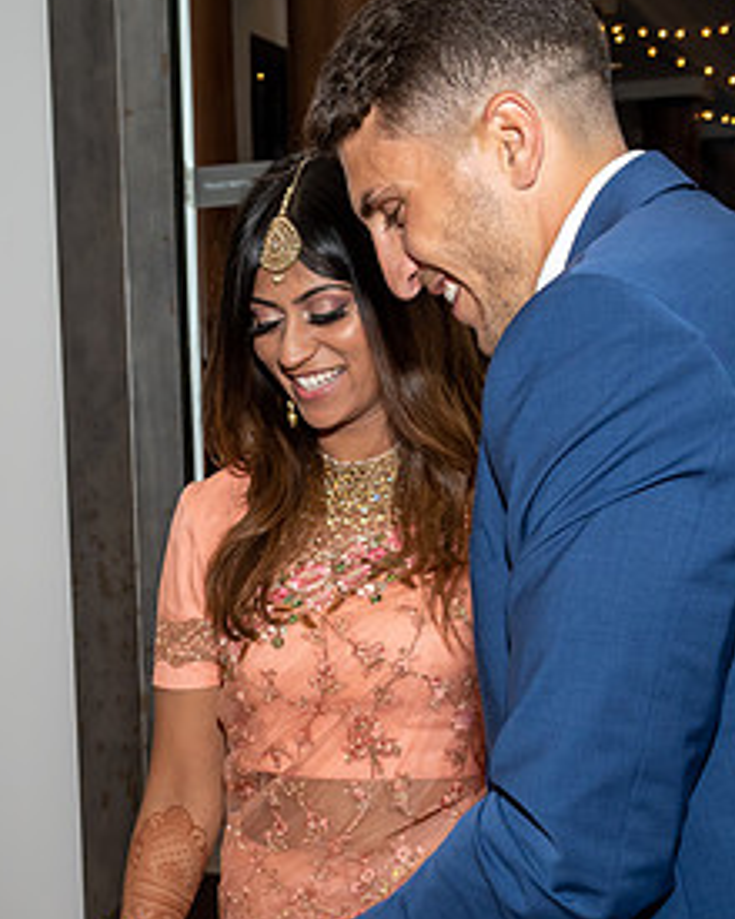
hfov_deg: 18.5
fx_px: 2230
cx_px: 125
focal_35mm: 82
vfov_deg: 23.1
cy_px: 656
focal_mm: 22
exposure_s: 1/250
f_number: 6.3
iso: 500
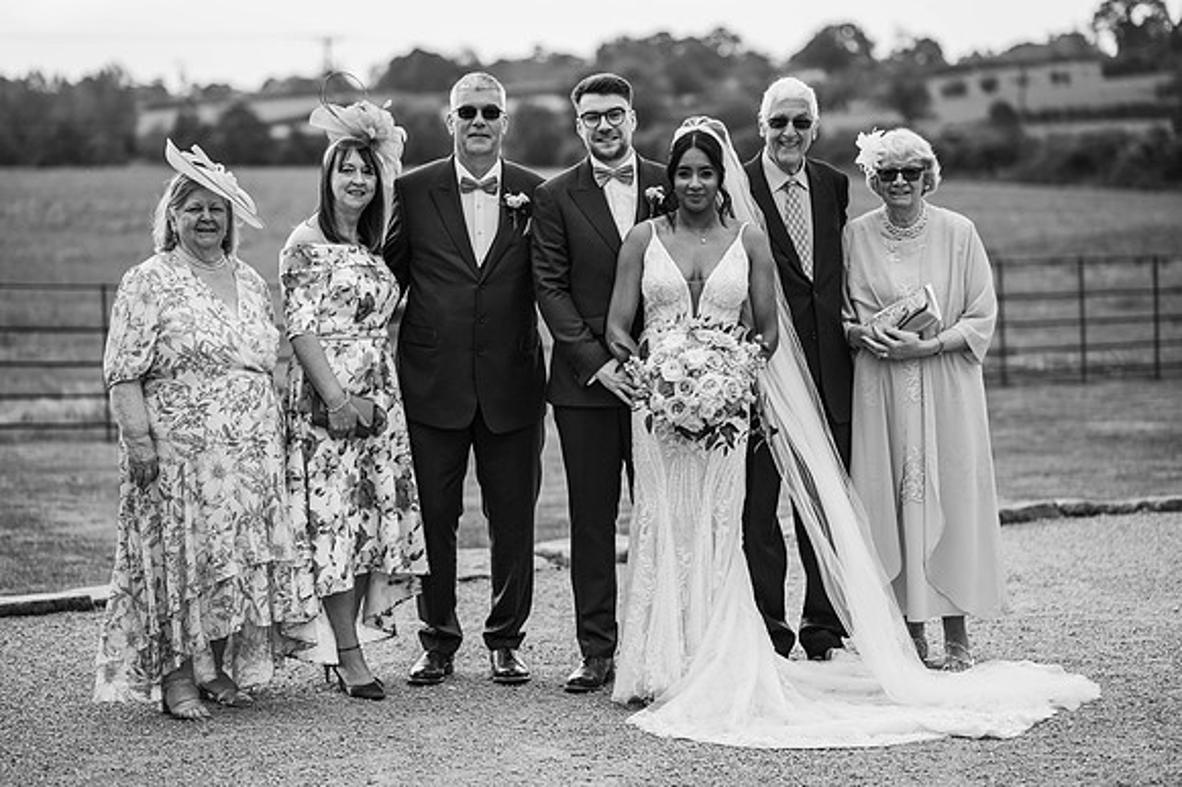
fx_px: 2789
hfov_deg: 23.9
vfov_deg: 16.1
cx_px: 591
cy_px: 394
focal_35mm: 85
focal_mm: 85
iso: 100
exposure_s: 1/800
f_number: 2.2
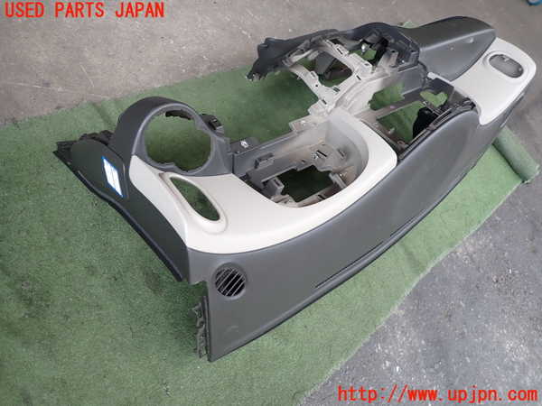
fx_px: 391
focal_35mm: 25
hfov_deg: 69.4
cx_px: 271
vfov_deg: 54.9
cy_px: 203
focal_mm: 4.5
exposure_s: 1/125
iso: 125
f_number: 2
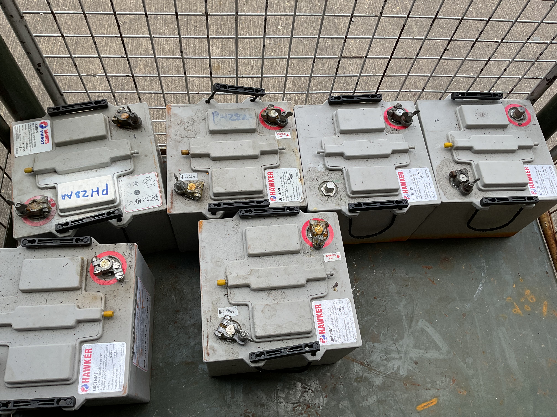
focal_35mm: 29
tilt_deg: -64.6
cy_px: 208
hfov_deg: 61.7
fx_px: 467
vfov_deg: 48.2
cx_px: 278
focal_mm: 3
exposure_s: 1/344
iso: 16
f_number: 1.8
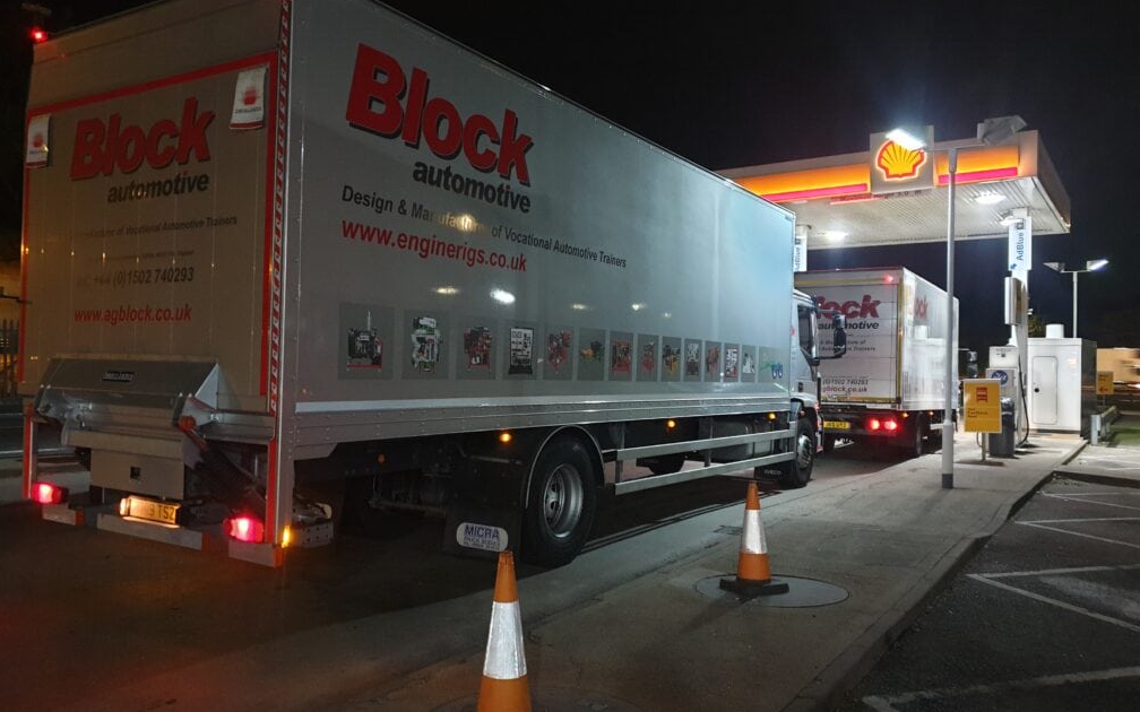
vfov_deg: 44.5
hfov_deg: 66.5
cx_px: 563
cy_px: 345
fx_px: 870
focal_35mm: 28
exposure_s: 1/17
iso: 250
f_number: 1.5
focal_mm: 4.3
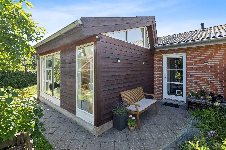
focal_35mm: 17
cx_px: 116
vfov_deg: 70.4
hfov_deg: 93.3
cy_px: 71
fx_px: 107
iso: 500
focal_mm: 16
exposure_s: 1/1600
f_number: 4
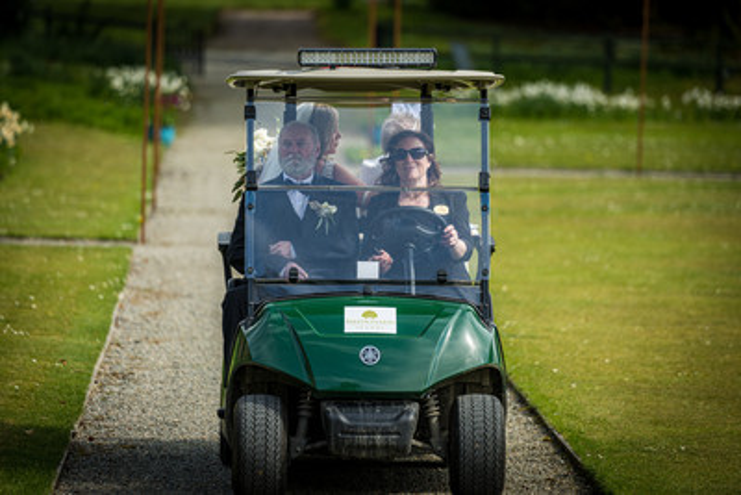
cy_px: 223
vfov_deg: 6.1
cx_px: 340
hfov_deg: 9.2
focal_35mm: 224
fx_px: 4604
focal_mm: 200
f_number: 2.8
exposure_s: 1/1250
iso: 100
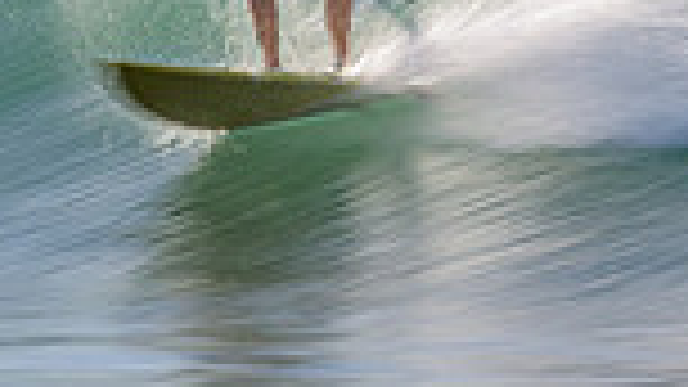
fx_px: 44140
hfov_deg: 0.9
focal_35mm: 2420
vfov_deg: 0.5
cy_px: -290
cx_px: 286
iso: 31
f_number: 16
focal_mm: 500
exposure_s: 1/10
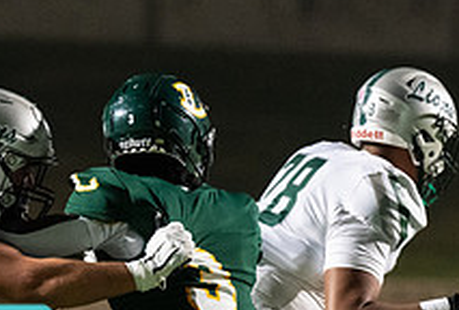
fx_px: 7644
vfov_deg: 2.3
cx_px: 135
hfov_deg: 3.4
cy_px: 347
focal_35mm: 597
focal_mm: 148
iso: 5000
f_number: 2.8
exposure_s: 1/1250
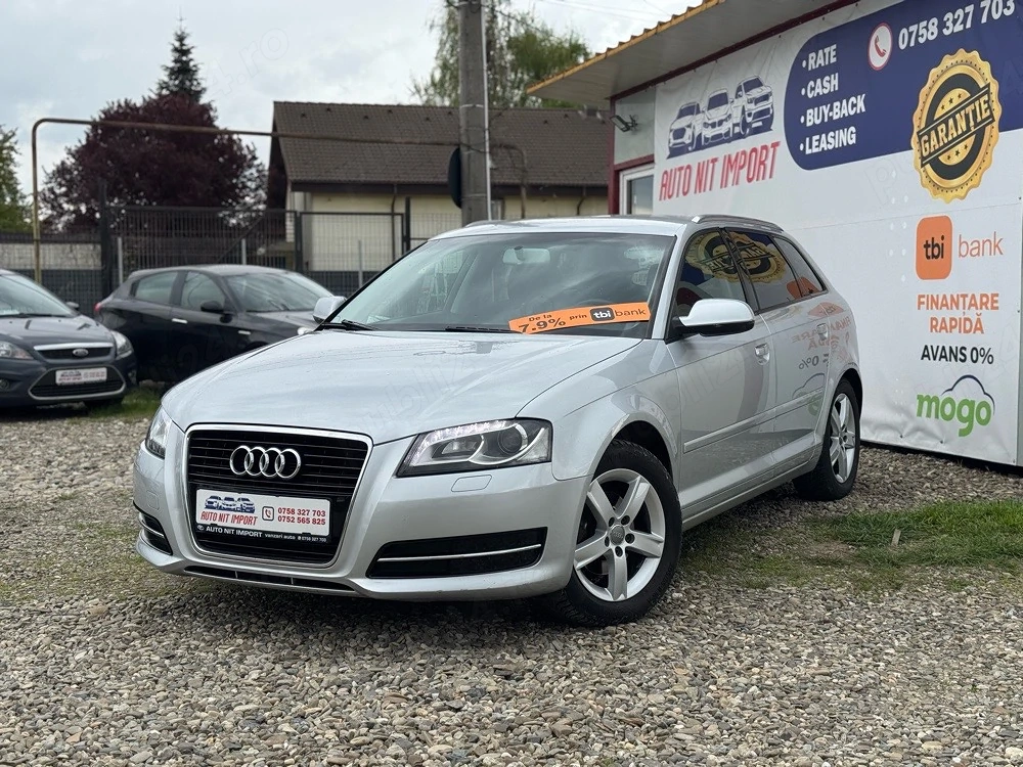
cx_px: 512
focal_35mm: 48
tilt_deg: -2.9
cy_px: 384
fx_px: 1419
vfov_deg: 30.3
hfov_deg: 39.7
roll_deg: +0.4
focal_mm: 6.76
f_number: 1.78
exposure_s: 1/1238
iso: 64
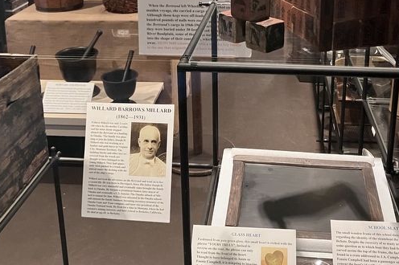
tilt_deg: -17.4
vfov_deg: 27.9
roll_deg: +0.1
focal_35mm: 47
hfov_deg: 41.9
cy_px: 43
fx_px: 521
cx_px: 223
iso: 640
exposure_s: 1/30
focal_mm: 3.99
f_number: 1.8
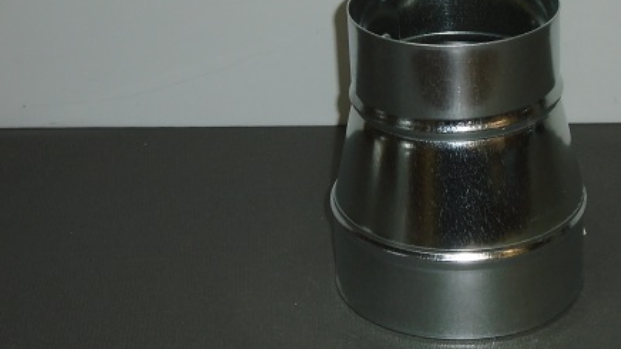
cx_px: 402
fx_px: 1679
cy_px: 50
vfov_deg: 11.8
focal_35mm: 102
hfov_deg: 20.9
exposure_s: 1/60
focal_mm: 12
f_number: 5.5
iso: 200
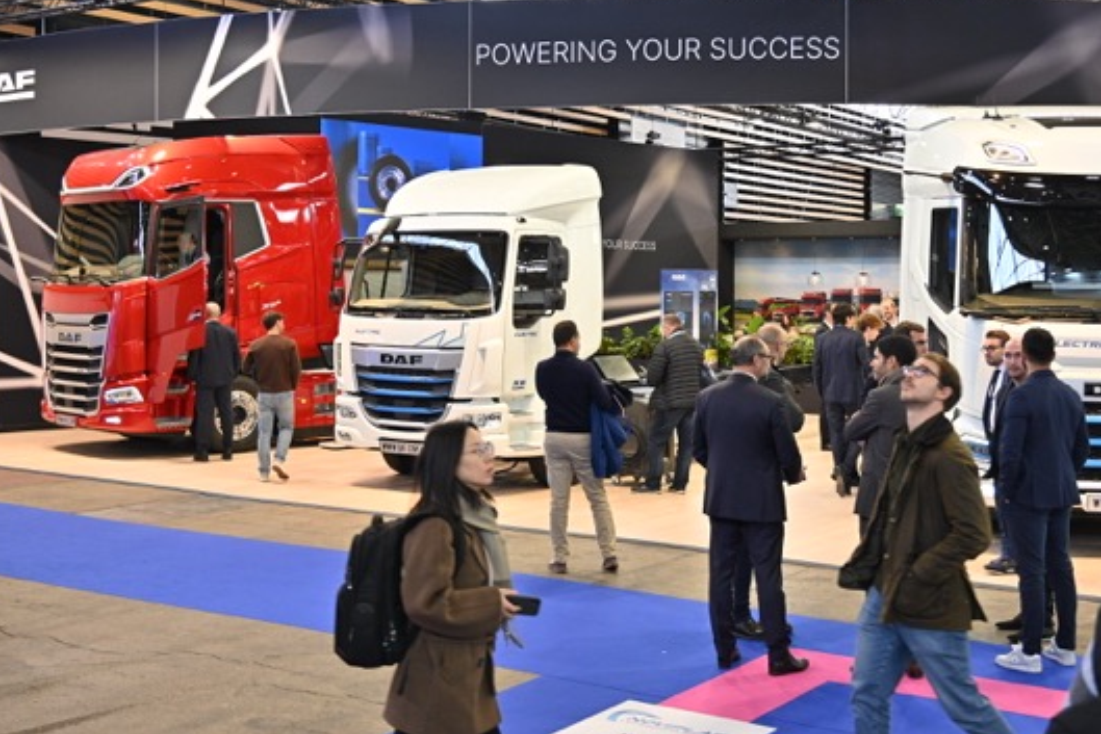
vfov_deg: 29.2
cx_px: 610
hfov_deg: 42.7
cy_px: 315
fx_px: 1407
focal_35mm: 46
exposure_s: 1/100
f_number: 5
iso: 640
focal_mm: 38
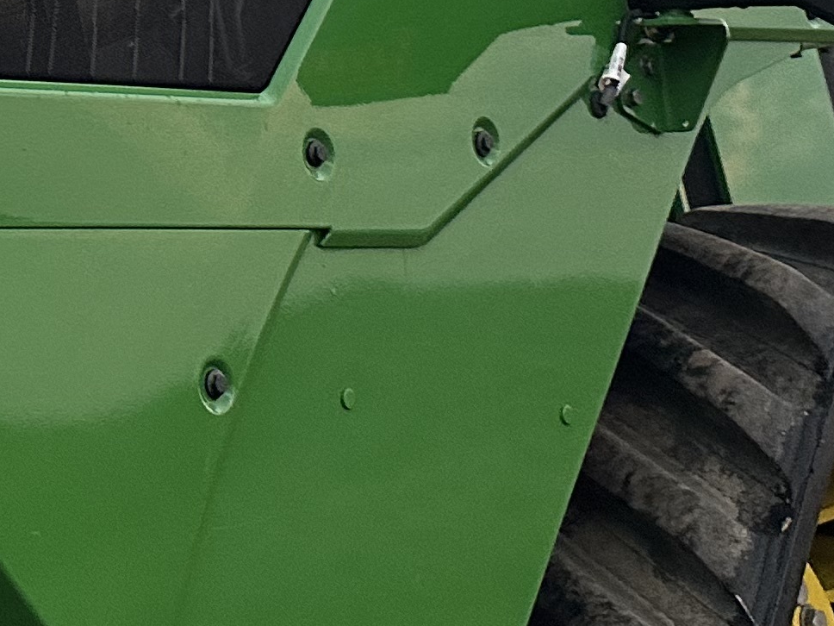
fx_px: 2409
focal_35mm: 100
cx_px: -139
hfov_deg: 18.7
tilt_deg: +21.1
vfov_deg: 13.2
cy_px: -543
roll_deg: +1.9
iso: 250
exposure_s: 1/100
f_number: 1.78
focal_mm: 6.86
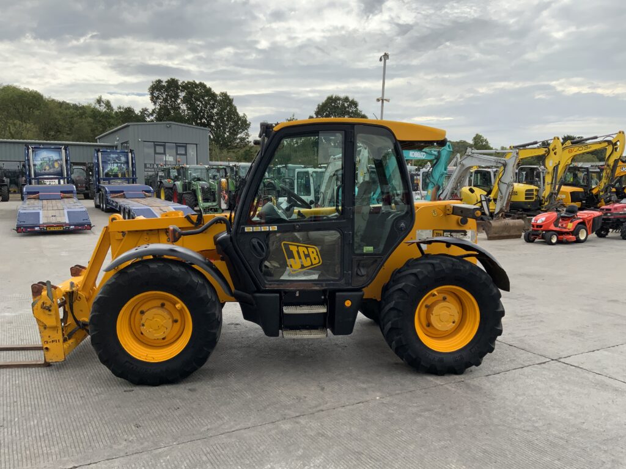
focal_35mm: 29
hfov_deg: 61.7
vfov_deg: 48.2
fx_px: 524
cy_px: 234
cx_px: 313
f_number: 1.8
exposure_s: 1/1144
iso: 16
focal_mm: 3
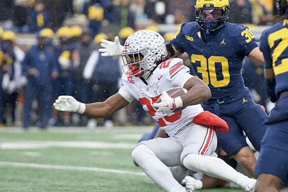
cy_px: 90
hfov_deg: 5.4
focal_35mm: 382
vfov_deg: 3.6
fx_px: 3055
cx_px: 180
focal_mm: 200
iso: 800
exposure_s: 1/1000
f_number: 2.8
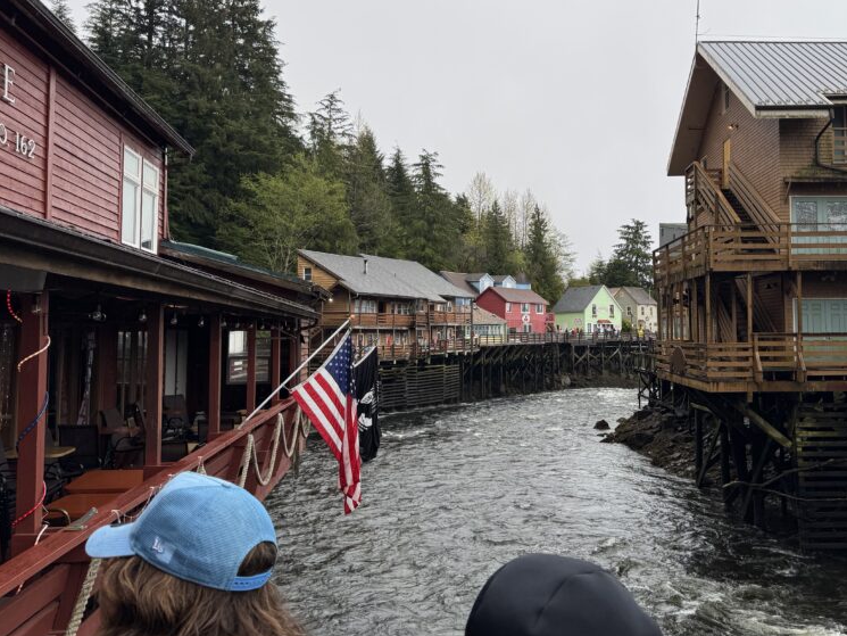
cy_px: 282
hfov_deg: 55.0
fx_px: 808
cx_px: 507
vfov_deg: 42.9
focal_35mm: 33
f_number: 1.78
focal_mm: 6.76
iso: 80
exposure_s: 1/448
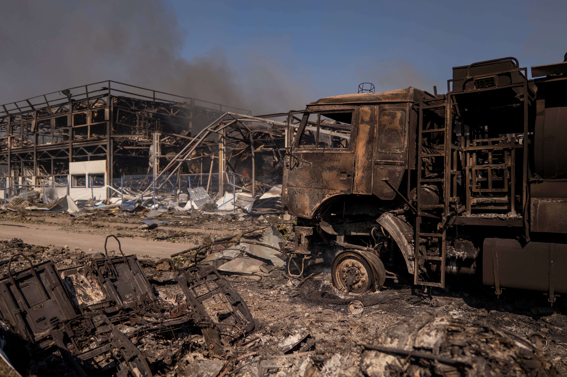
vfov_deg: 44.9
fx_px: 457
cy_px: 188
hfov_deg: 63.7
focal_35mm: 29
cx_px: 284
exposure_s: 1/2500
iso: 160
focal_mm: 29
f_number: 2.8
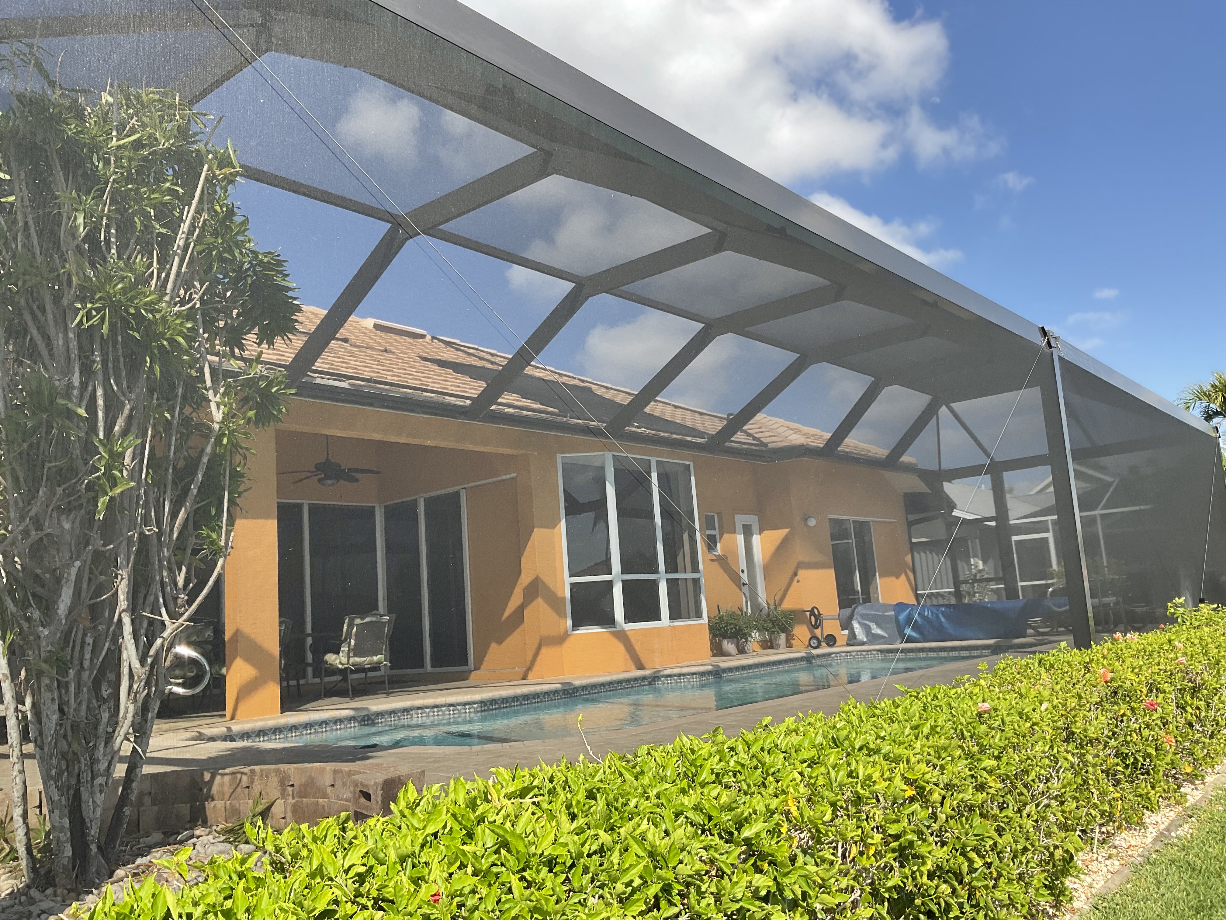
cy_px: 460
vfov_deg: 48.2
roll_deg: +5.3
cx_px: 613
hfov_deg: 61.7
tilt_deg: +9.6
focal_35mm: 29
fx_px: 1027
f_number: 1.8
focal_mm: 3
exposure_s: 1/842
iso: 16
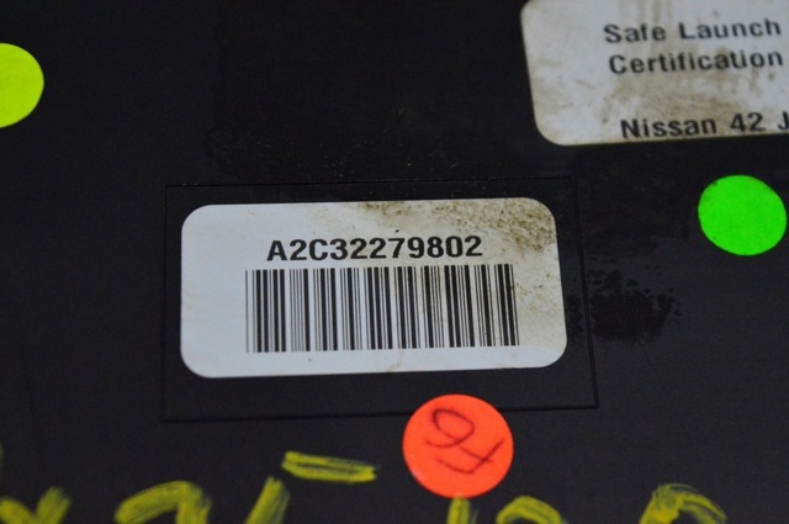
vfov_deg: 16.5
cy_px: 262
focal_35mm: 82
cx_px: 394
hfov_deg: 24.6
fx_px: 1806
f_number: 5.6
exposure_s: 1/1000
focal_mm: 55
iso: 6400
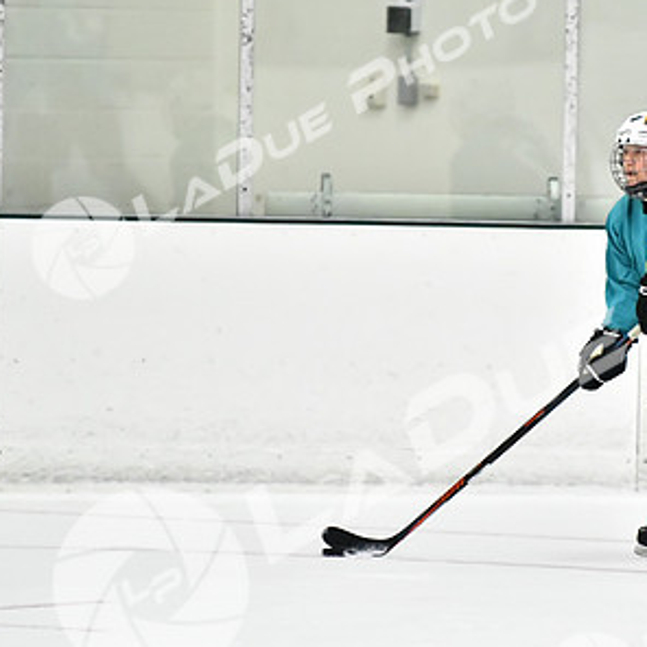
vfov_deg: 3.5
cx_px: 538
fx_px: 10573
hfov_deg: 3.5
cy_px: 362
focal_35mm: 500
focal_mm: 200
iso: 6400
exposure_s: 1/1250
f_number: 2.8
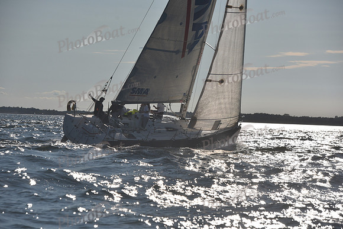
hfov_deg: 14.2
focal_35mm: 145
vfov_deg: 9.5
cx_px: 172
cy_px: 114
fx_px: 1382
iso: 250
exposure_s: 1/3200
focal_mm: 145
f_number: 7.1
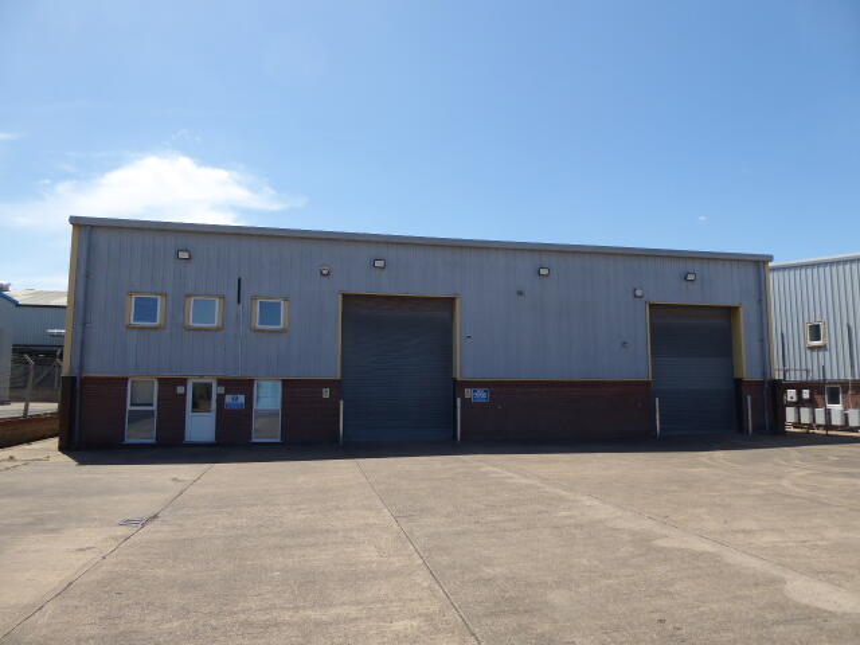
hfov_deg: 71.6
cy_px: 322
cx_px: 430
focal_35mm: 24
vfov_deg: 56.8
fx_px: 596
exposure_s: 1/1000
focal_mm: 4.3
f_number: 3.3
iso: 80
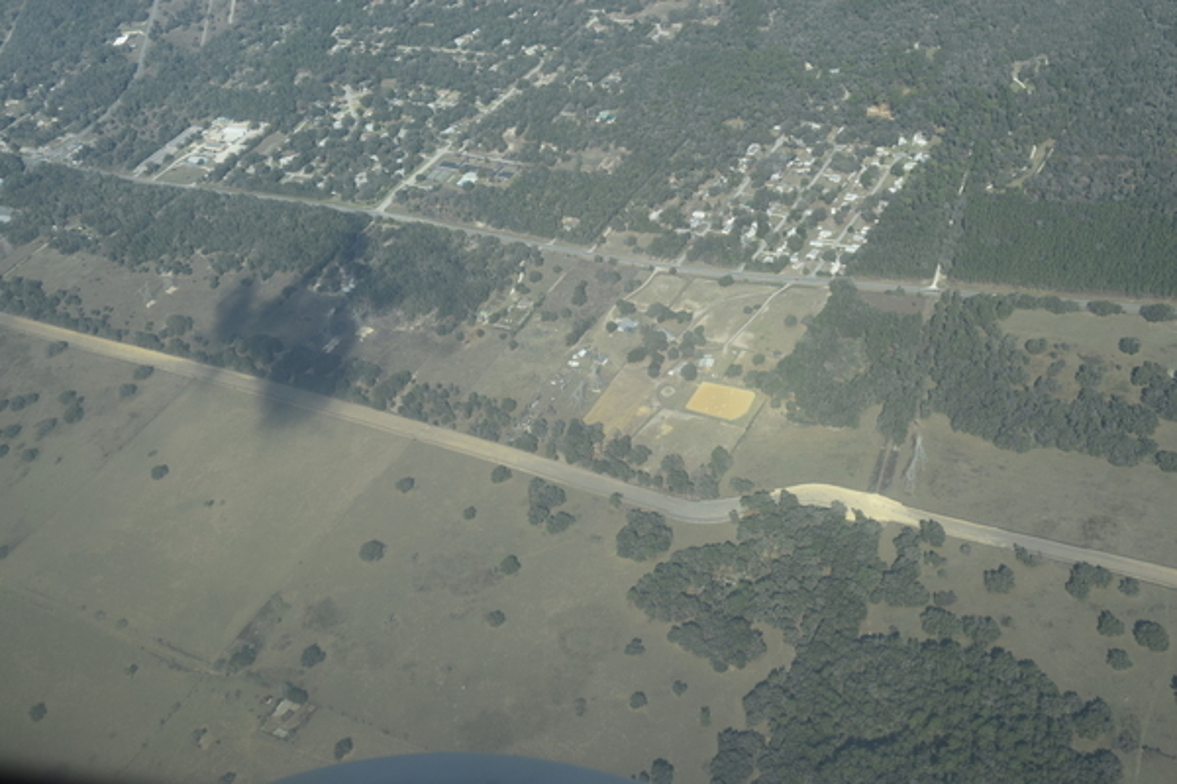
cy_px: 392
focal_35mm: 44
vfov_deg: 30.8
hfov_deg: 45.0
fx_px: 1422
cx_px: 588
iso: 200
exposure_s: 1/320
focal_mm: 29
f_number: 9
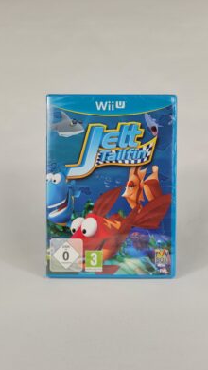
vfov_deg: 66.1
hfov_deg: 40.2
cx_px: 109
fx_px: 284
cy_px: 187
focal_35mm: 29
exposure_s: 1/338
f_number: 1.8
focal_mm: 5.4
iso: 40
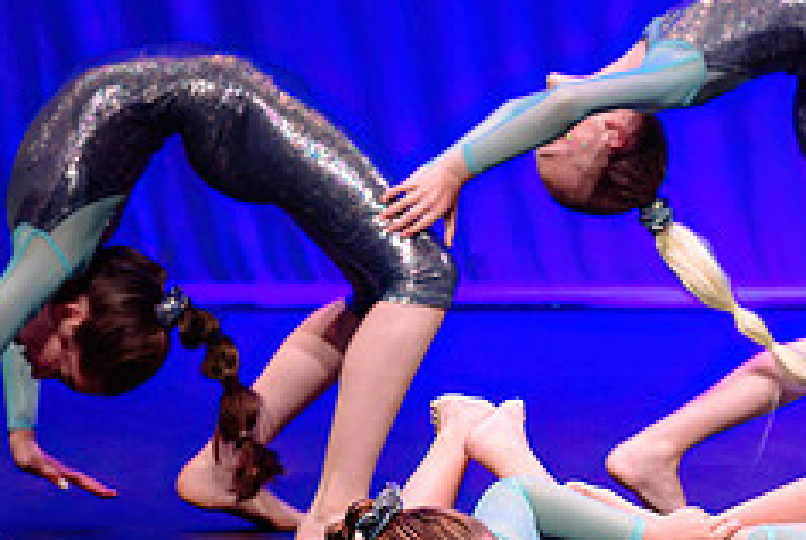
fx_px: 12598
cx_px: 759
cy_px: 125
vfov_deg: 2.5
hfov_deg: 3.7
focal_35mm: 562
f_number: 2.8
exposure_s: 1/400
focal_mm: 175
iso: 1600
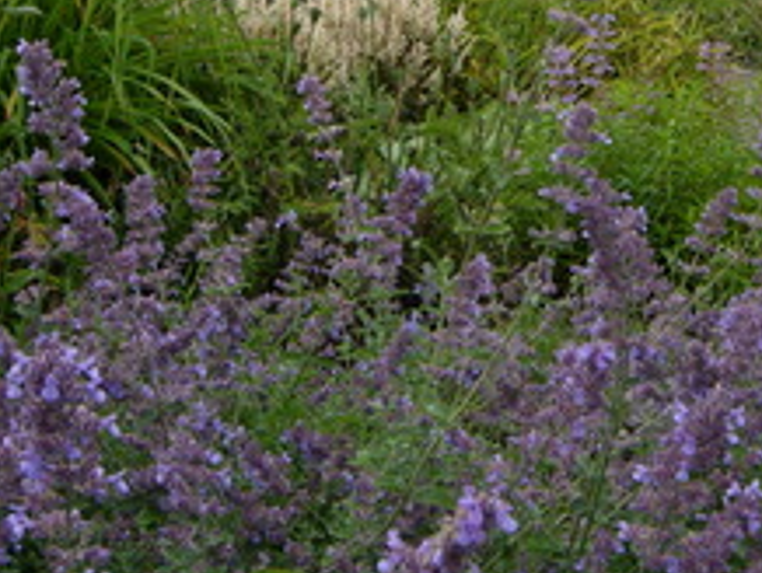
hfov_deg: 21.7
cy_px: -12
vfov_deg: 16.3
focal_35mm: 89
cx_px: 605
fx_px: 1961
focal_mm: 7.5
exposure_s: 1/235
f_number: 4.3
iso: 50
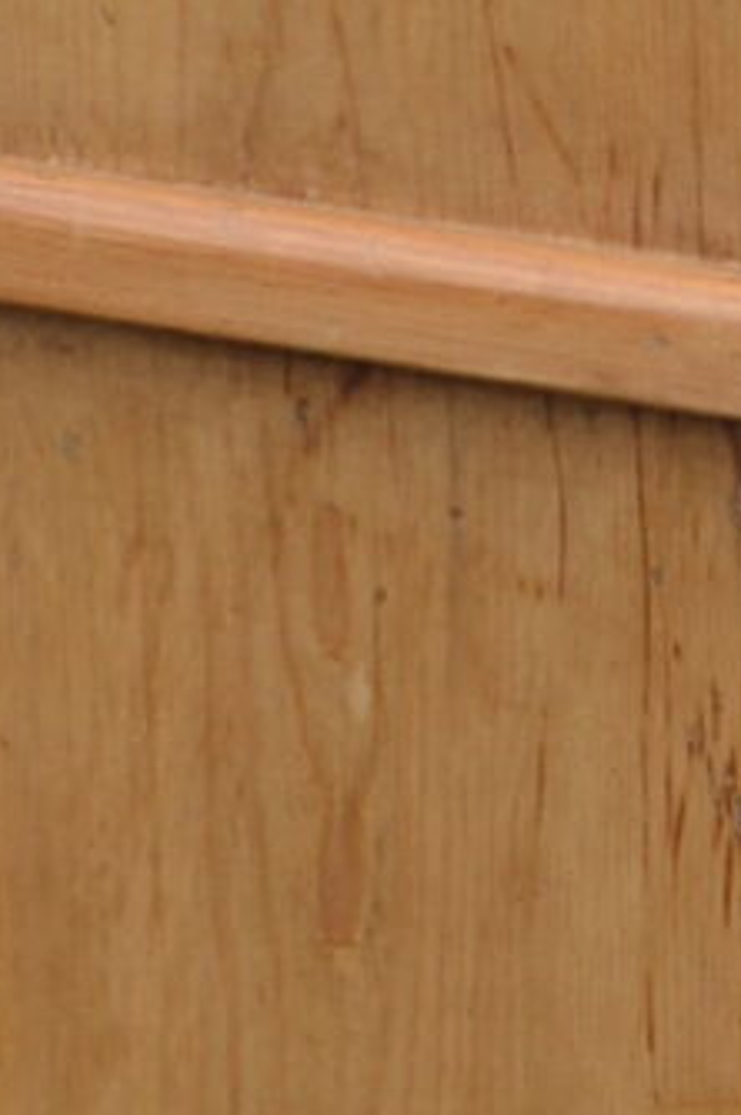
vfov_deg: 6.9
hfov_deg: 4.6
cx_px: 744
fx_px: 9250
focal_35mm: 299
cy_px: 73
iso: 100
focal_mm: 26
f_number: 6.3
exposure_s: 1/100
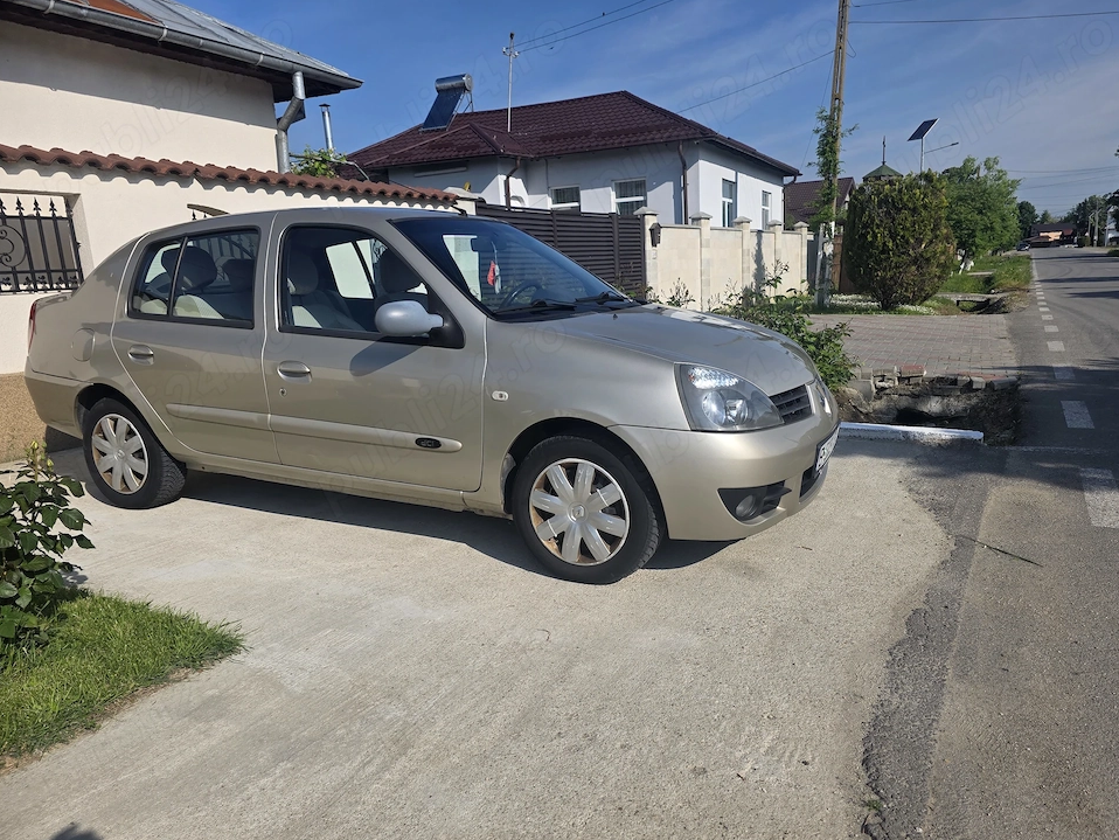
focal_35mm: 24
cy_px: 431
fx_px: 776
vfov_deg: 56.8
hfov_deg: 71.6
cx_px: 577
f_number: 1.7
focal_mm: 6.3
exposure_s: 1/7944
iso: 80
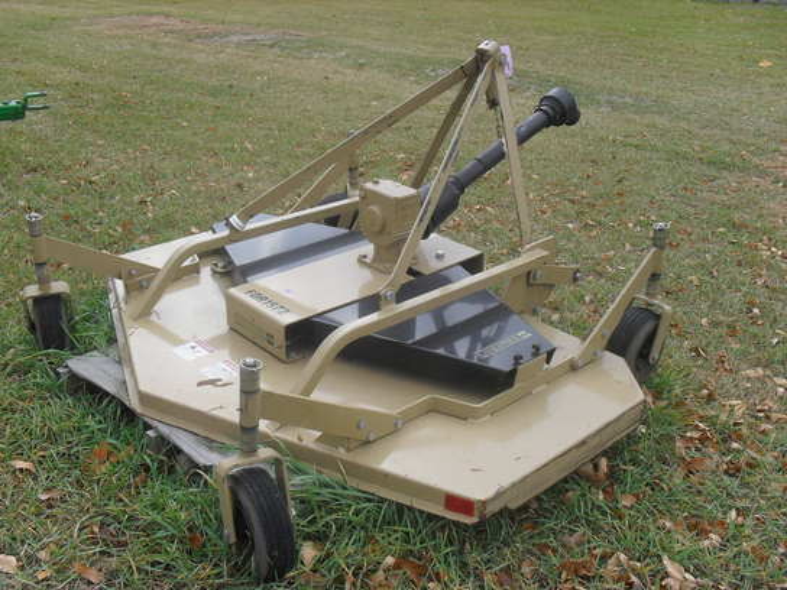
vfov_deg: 40.7
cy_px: 295
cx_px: 394
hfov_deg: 52.6
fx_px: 796
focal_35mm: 35
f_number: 3.2
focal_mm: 6.3
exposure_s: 1/350
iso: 100
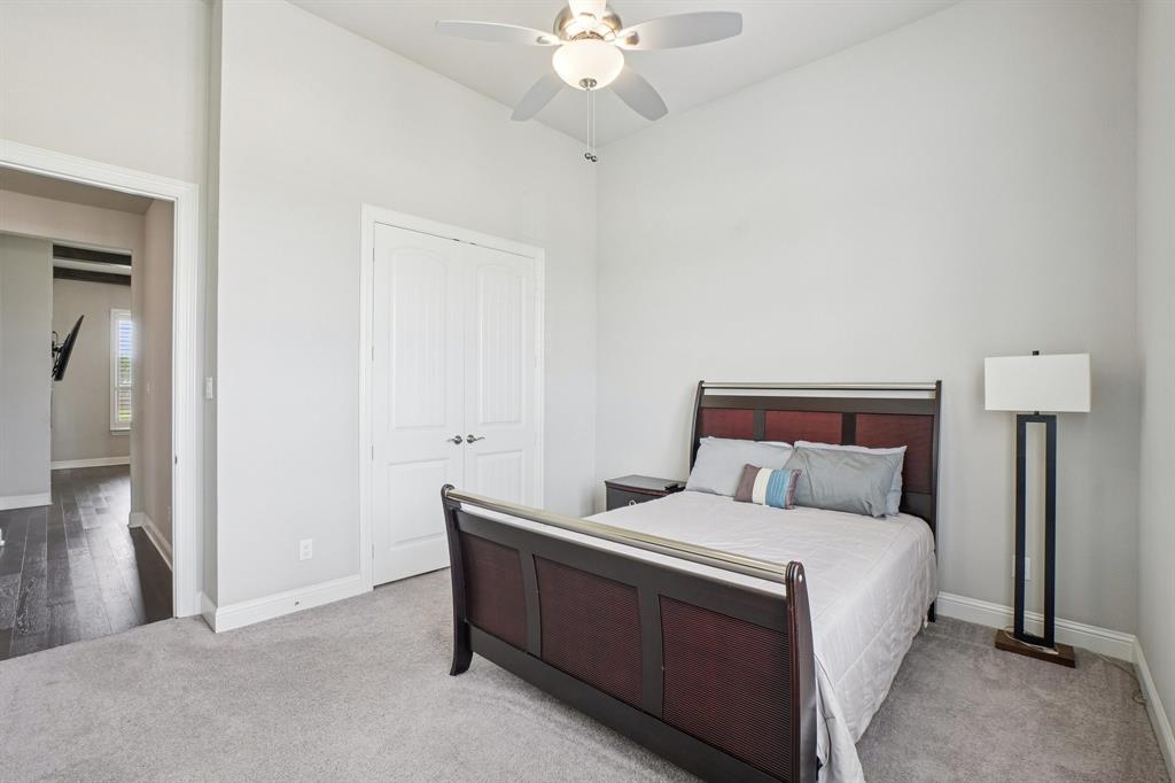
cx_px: 588
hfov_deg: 100.4
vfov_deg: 77.3
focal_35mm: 15
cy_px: 392
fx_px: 489
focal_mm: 10
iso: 400
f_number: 10
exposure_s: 1/10
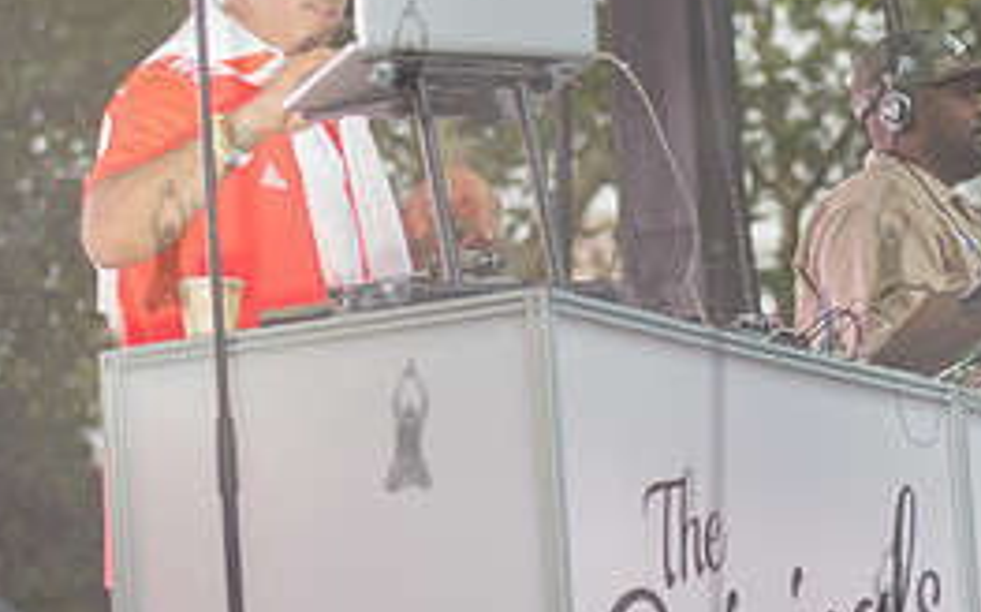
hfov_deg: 10.1
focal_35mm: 207
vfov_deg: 6.3
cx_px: 888
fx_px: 5531
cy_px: 244
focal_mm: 92
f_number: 4.5
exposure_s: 1/200
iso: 2000
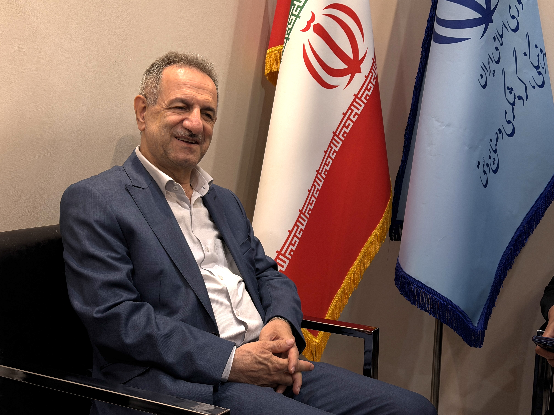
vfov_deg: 30.3
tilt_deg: -5.9
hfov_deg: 39.7
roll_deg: -2.6
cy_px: 208
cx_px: 277
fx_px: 768
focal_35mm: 48
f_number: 1.78
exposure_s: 1/100
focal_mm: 6.76
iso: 50
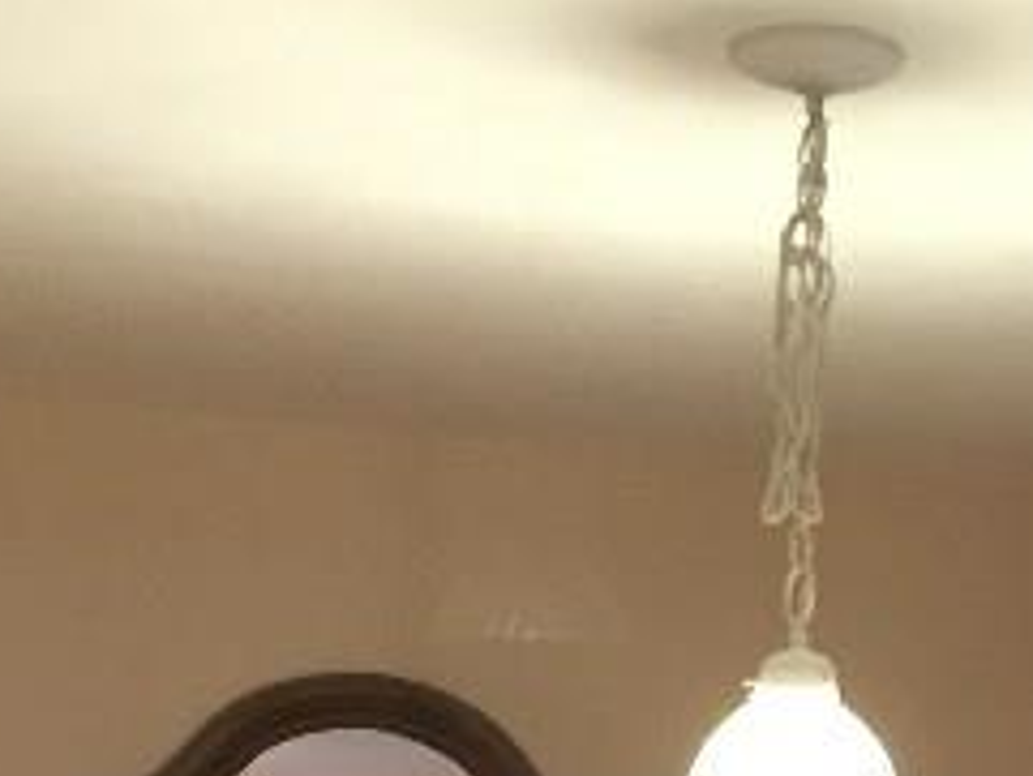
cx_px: 892
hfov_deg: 15.9
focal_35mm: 123
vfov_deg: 10.9
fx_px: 3672
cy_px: 1569
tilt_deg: -6.4
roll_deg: -2.5
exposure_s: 1/15
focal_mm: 4.15
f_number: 2.2
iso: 250
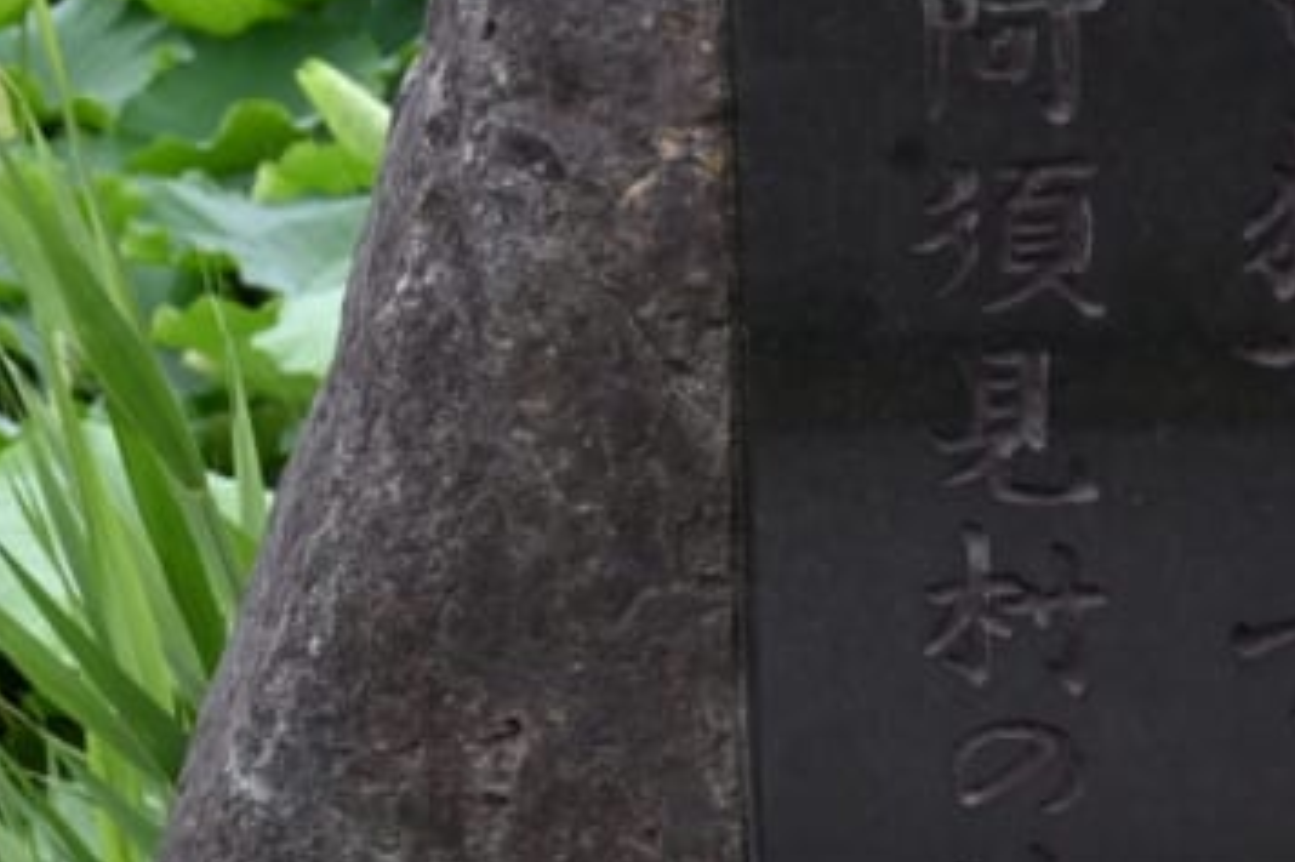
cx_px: 327
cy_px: 176
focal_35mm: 177
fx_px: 6364
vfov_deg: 7.7
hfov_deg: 11.6
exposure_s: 1/250
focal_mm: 42
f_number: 5.6
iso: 180
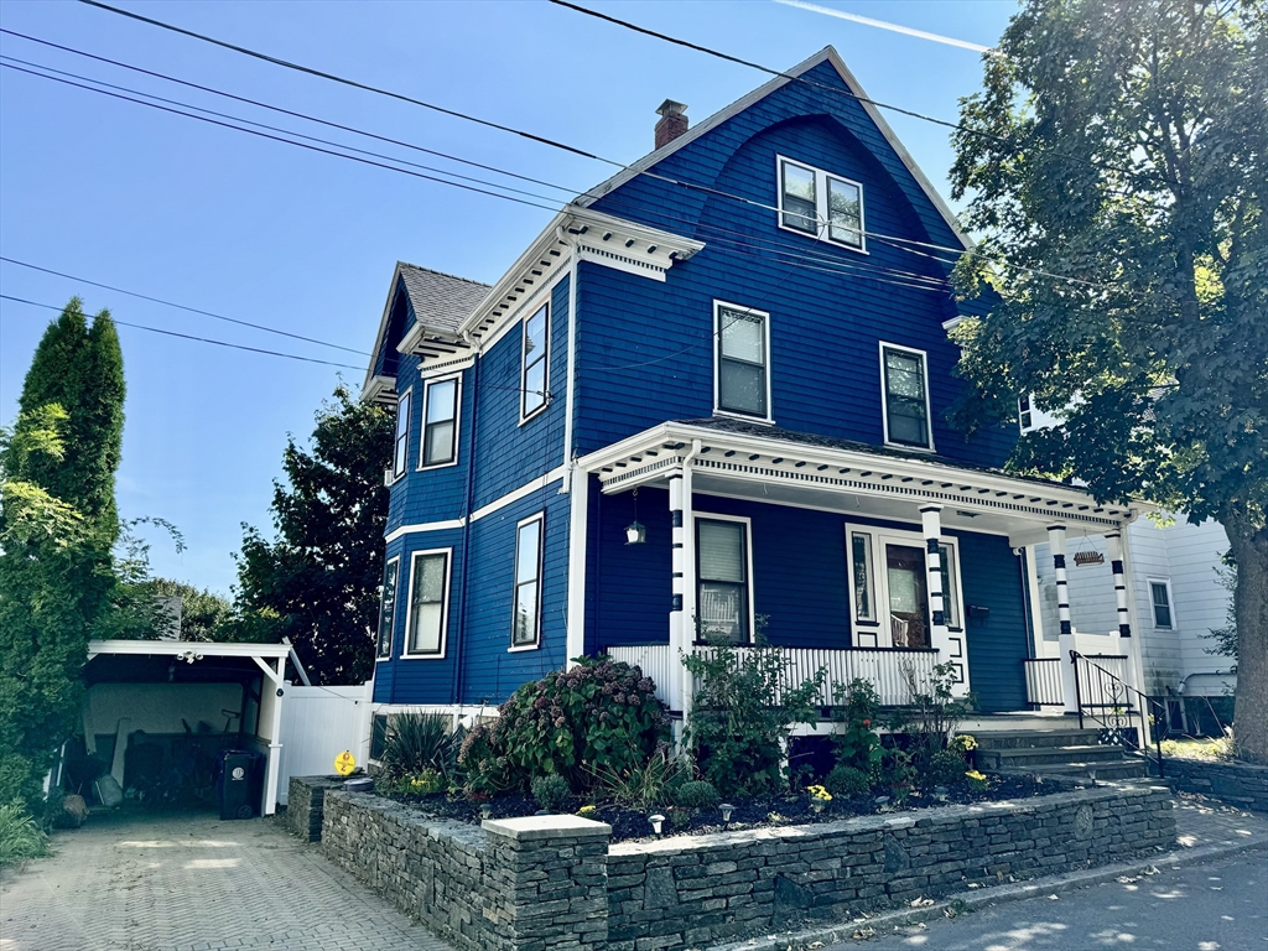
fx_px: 879
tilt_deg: +12.9
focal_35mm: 24
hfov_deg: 71.6
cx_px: 634
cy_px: 476
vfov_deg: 56.8
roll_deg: -1.4
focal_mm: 6.76
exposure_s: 1/2710
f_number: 1.78
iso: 80
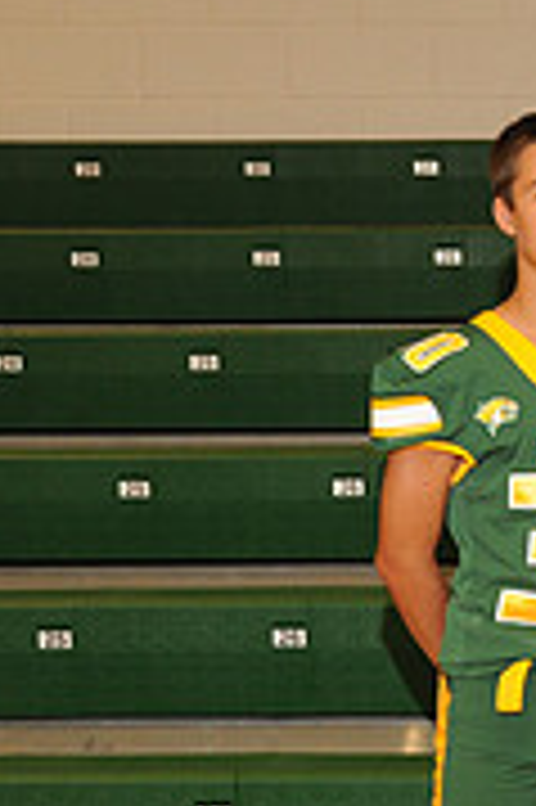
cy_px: 725
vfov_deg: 13.7
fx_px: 3334
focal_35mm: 149
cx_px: 1081
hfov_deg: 8.7
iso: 1250
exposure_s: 1/60
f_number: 6.3
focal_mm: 46
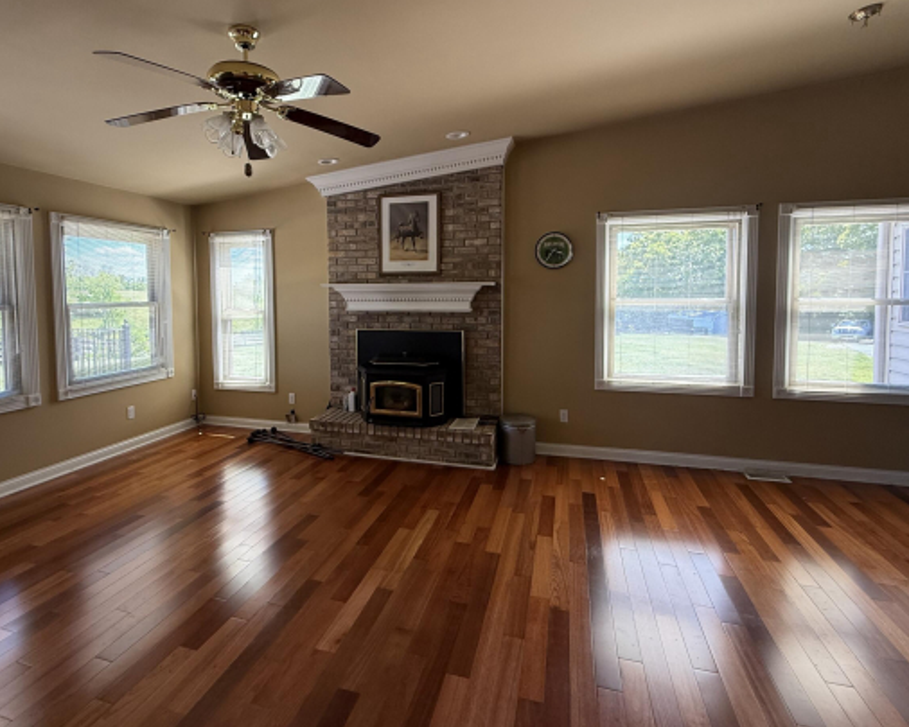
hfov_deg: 86.2
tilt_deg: -2.8
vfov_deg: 73.5
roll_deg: +0.6
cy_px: 316
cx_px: 423
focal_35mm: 18
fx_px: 484
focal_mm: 2.22
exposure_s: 1/99
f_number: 2.2
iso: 125
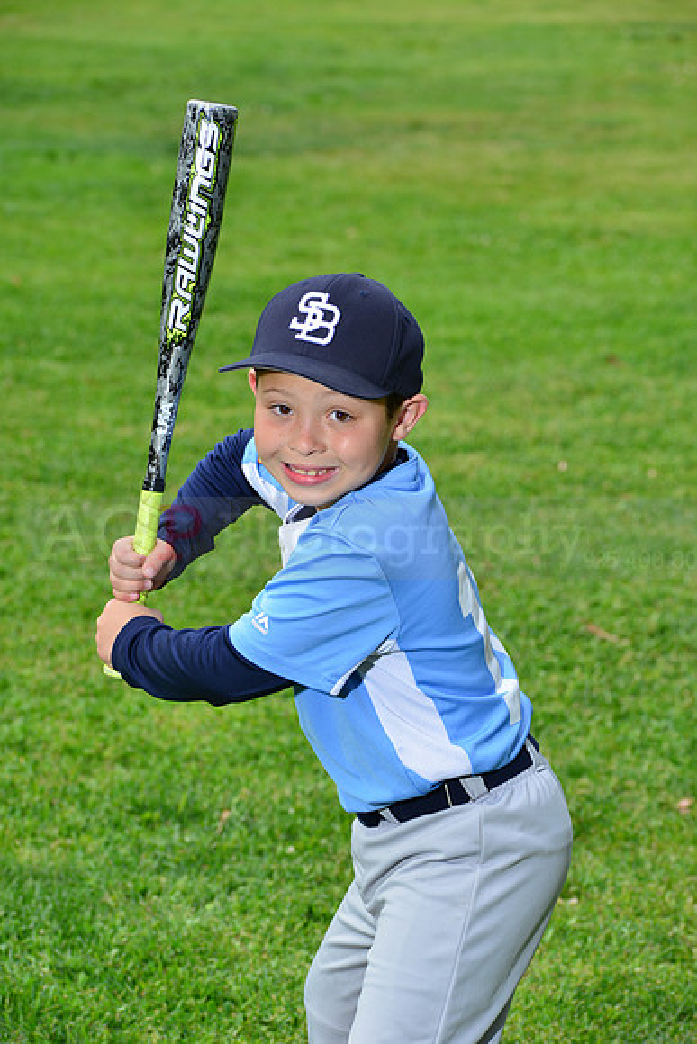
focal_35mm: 145
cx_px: 348
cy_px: 522
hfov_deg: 9.5
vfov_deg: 14.2
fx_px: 4208
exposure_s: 1/200
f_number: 10
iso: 250
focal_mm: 145
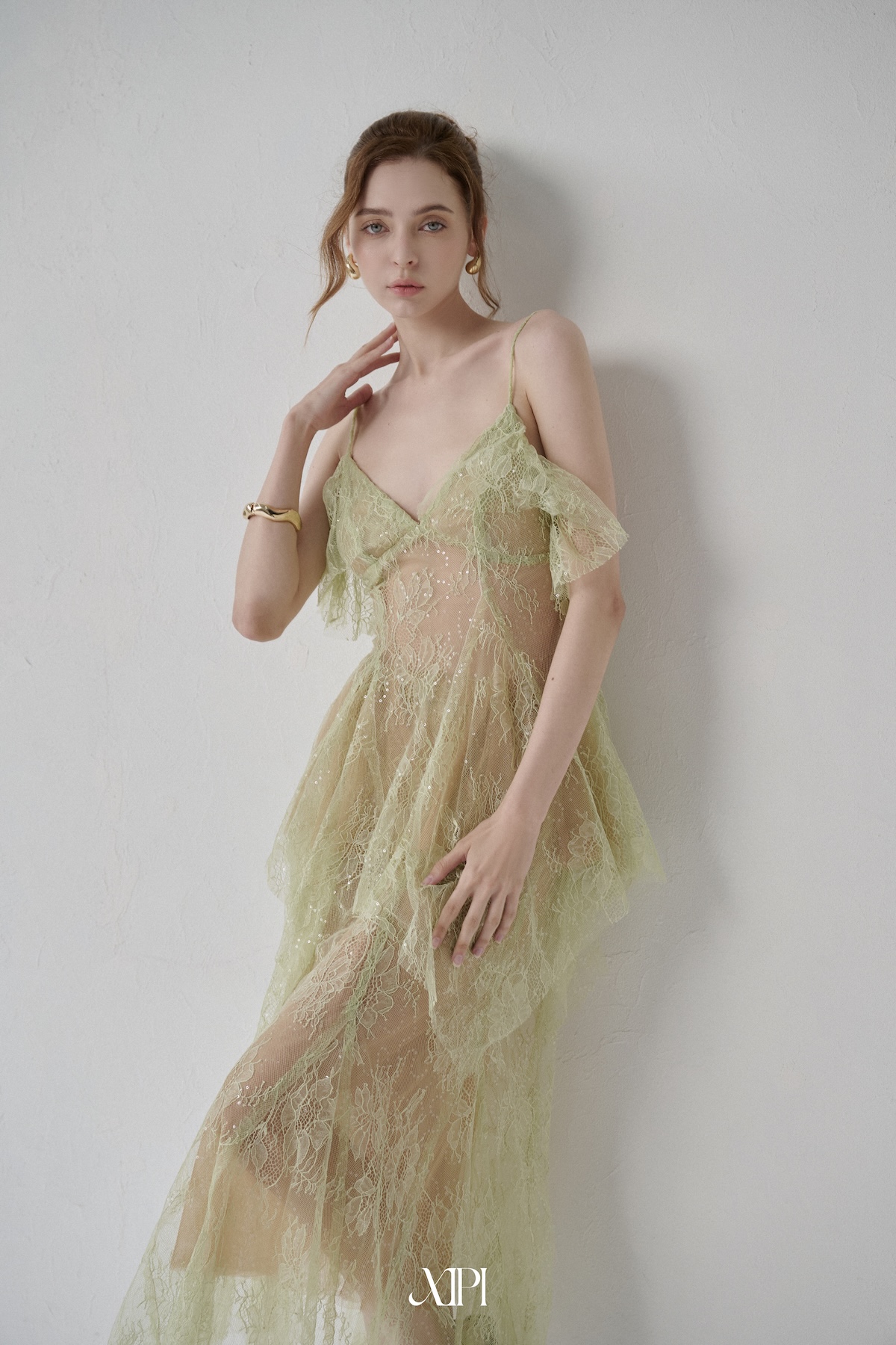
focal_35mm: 49
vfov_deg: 40.3
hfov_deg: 27.5
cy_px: 672
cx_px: 448
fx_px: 1829
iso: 320
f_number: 5
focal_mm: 49
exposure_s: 1/160
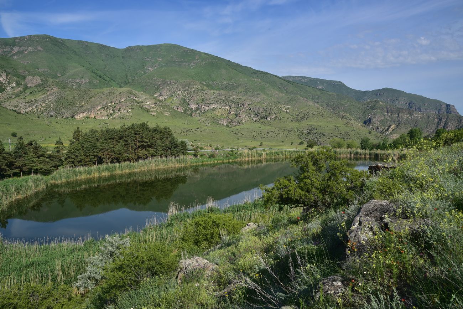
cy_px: 154
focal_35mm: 50
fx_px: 643
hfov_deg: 39.6
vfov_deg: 27.0
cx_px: 232
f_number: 13
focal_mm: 50
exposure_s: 1/125
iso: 100
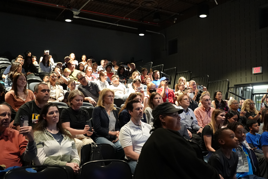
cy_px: 90
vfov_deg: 37.9
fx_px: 261
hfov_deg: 54.4
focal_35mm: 35
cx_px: 134
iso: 12800
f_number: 4
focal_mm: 35
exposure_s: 1/100
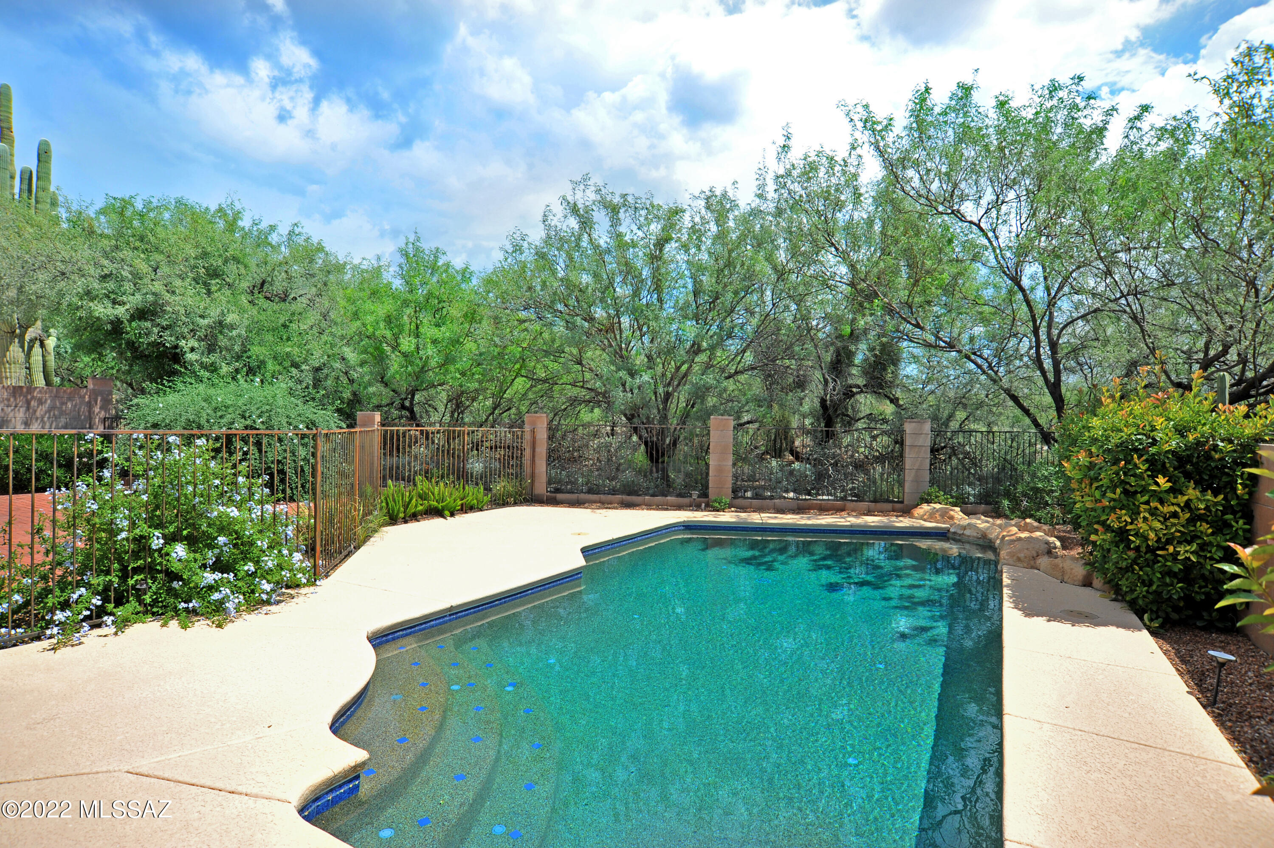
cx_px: 637
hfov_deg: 90.0
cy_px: 424
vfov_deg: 67.3
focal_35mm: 18
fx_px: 637
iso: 320
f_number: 11
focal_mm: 18
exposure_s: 1/320
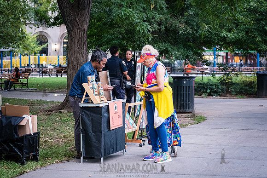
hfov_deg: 22.4
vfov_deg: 15.0
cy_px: 66
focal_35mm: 91
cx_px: 134
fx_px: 674
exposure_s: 1/160
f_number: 3.5
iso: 5000
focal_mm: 70
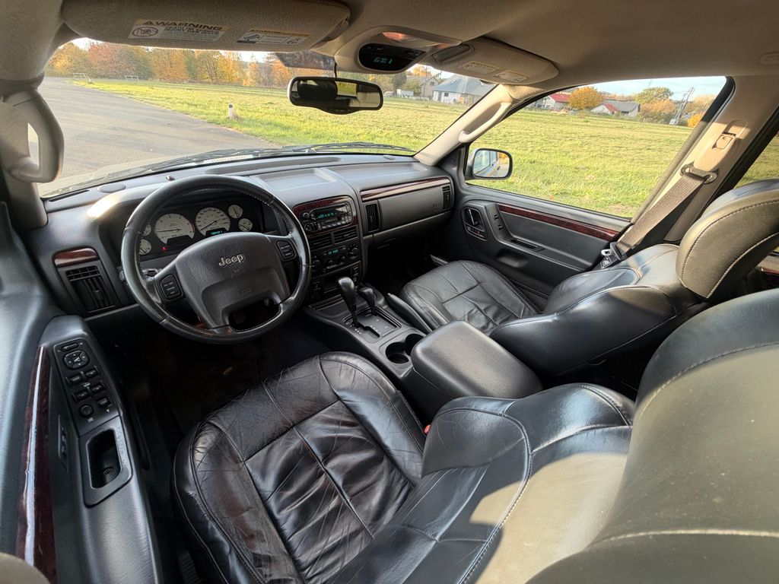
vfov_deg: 85.7
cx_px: 390
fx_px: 315
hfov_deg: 102.1
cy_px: 292
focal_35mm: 14
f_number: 2.2
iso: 160
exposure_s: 1/121
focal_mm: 2.22
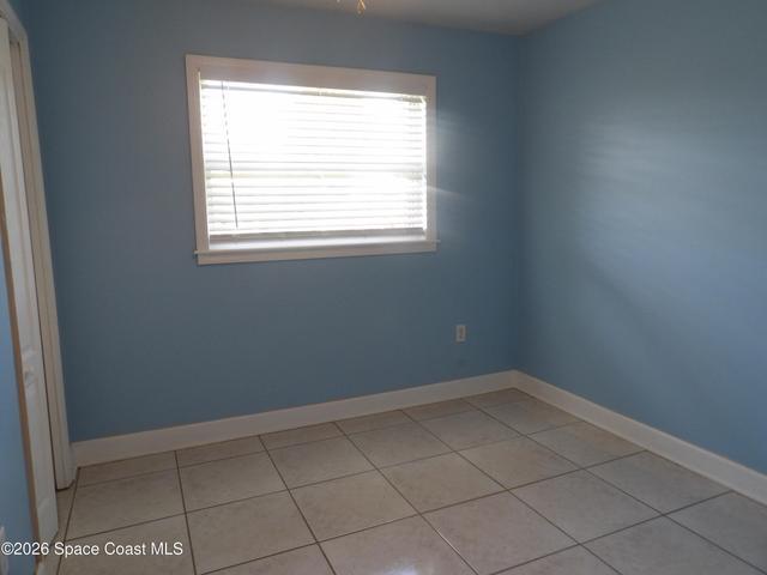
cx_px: 384
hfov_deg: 71.6
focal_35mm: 24
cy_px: 288
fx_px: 532
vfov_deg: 56.8
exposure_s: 1/33
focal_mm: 4.3
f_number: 3.2
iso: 146
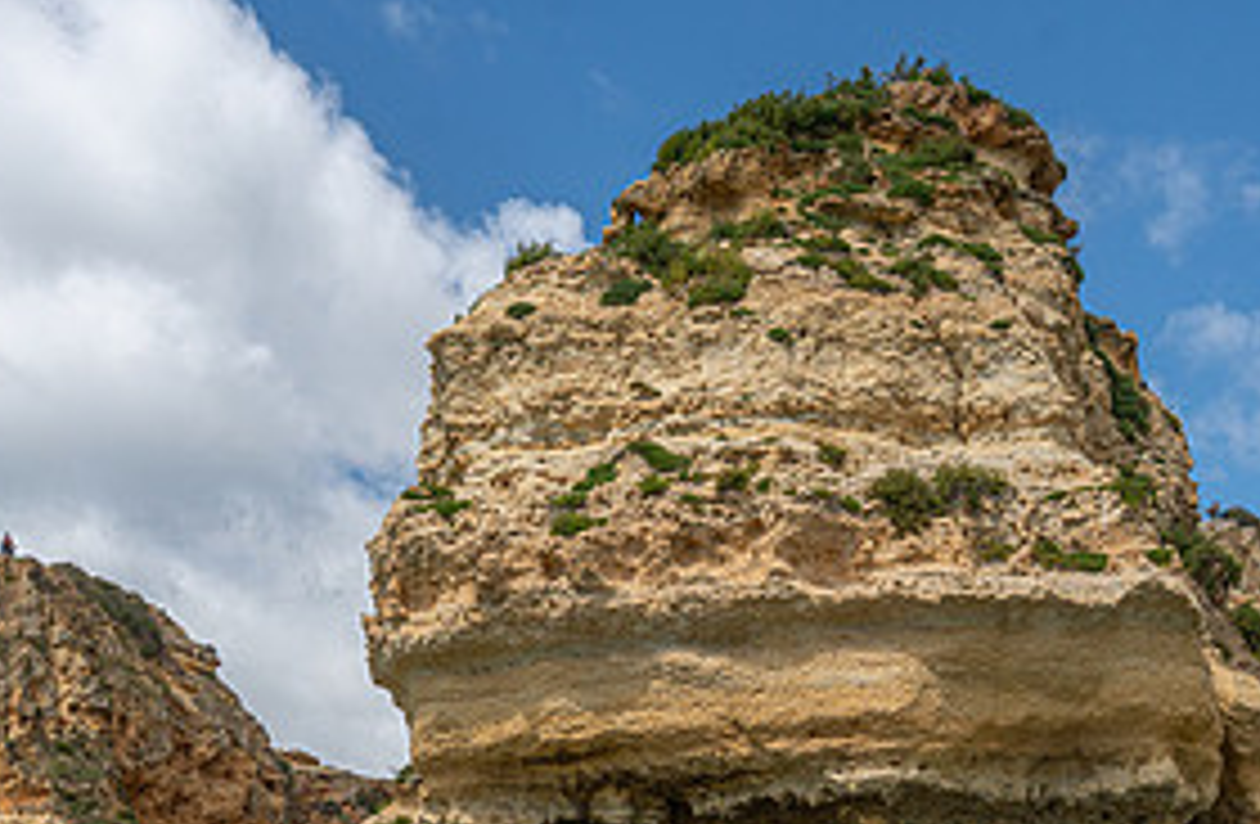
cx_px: 719
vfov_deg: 20.4
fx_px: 2261
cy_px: 637
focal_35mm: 65
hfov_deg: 31.1
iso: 250
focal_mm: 30.8
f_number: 8
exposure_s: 1/1600
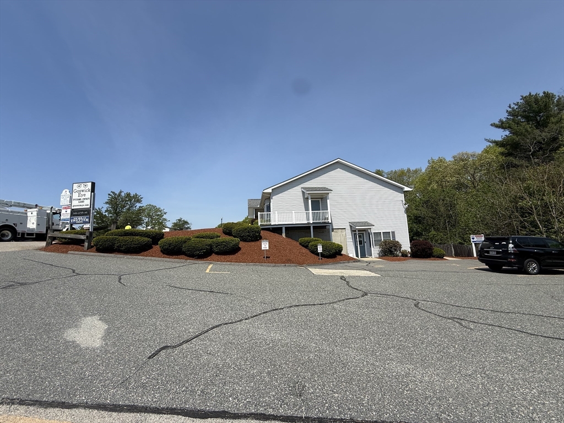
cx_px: 282
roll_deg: +2.4
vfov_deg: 85.7
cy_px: 212
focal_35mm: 14
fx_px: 228
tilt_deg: +9.0
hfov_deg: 102.1
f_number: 2.2
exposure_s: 1/3289
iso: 50
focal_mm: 2.22
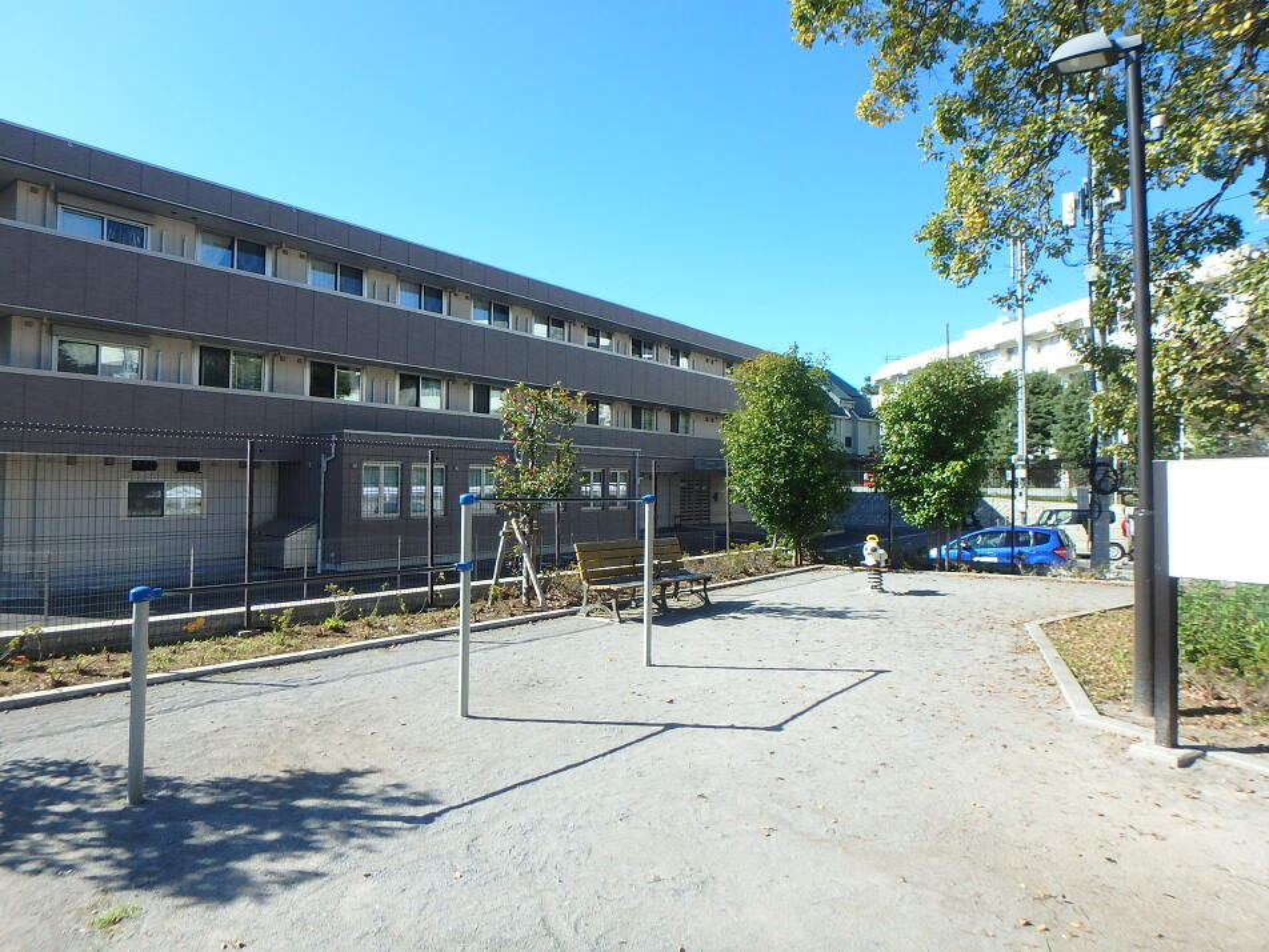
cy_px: 476
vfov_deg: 63.4
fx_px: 770
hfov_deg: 79.0
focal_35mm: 21
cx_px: 634
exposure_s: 1/640
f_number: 3.5
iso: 125
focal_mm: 3.7
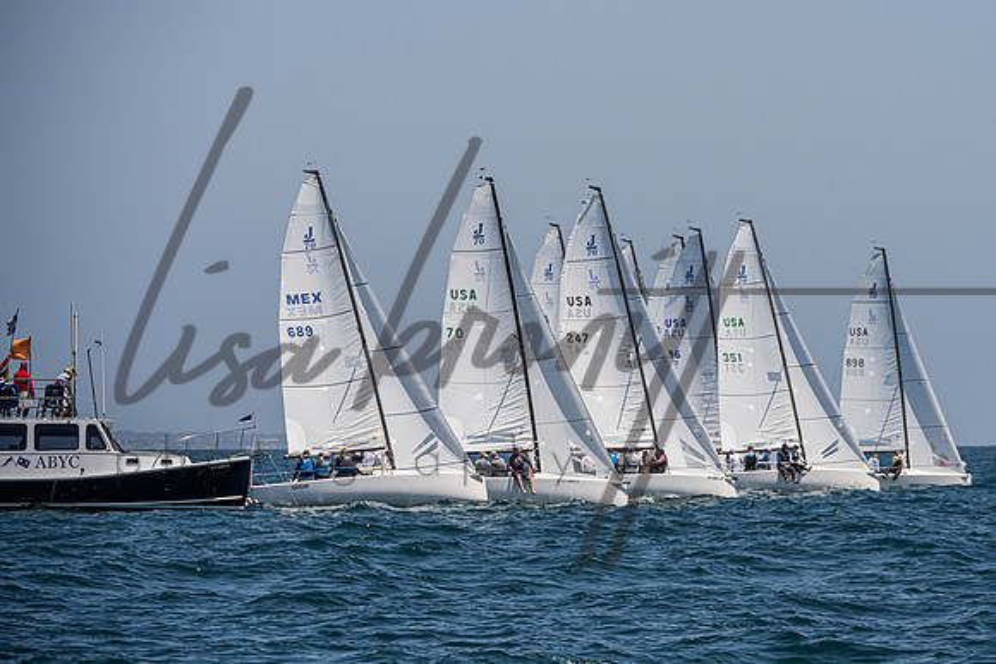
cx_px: 640
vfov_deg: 5.3
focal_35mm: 260
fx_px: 7189
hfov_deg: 7.9
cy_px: 293
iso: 400
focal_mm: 200
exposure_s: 1/2000
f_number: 8
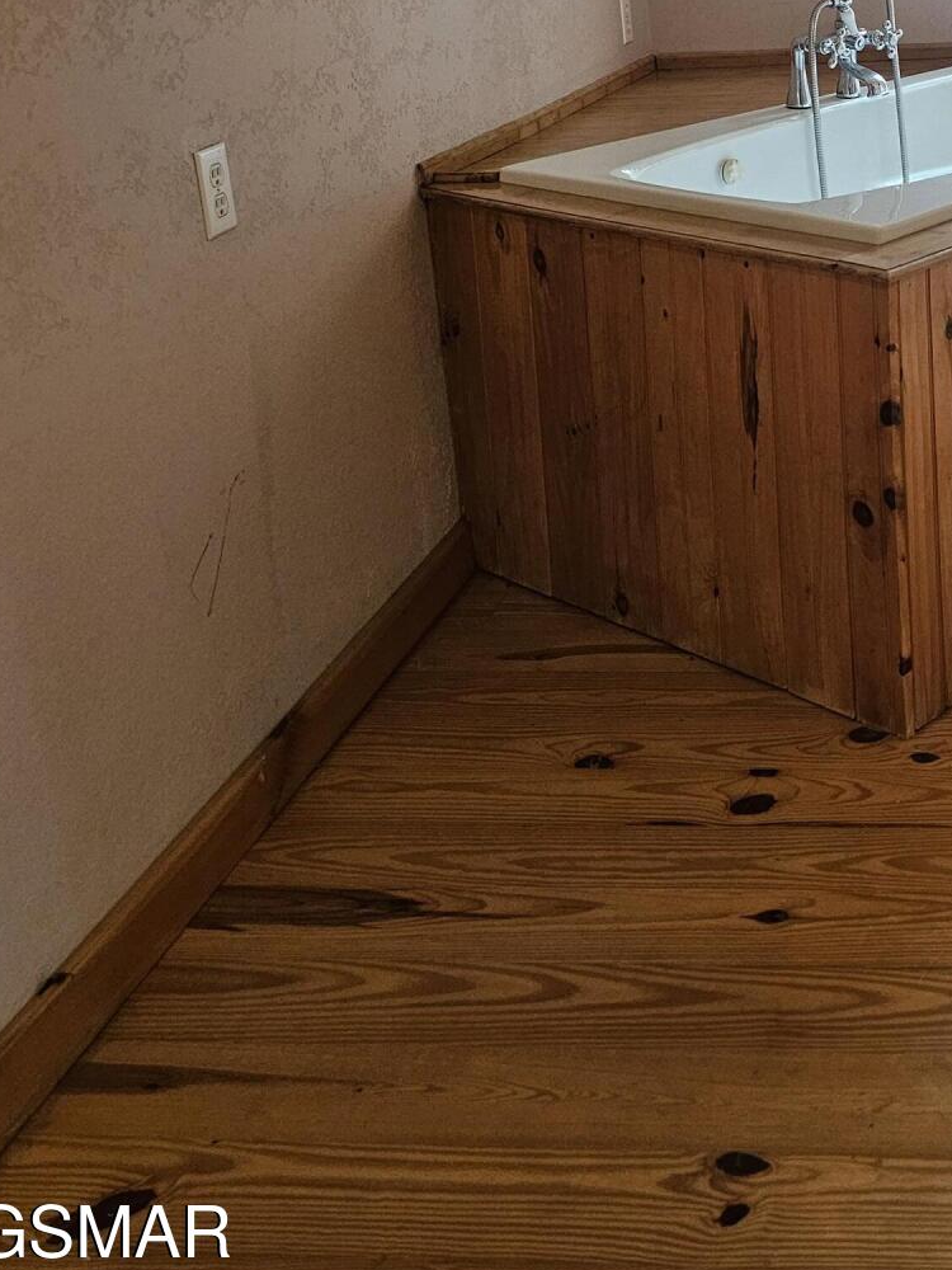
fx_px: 1687
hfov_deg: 29.7
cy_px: 79
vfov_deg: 37.9
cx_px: 918
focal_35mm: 46
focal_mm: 6.3
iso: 640
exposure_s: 1/120
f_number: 1.7
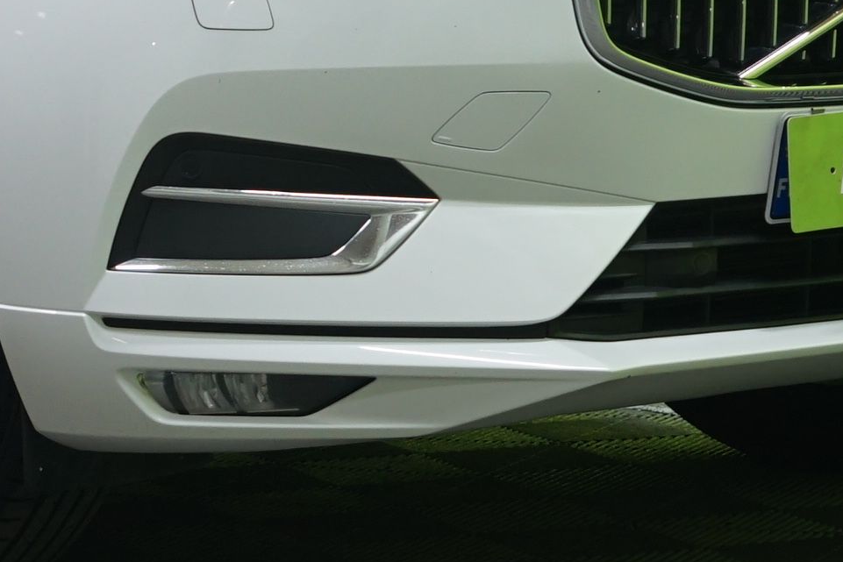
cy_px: -22
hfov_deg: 9.6
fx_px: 4988
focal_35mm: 213
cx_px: -29
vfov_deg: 6.4
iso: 640
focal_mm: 52
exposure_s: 1/25
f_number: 4.5
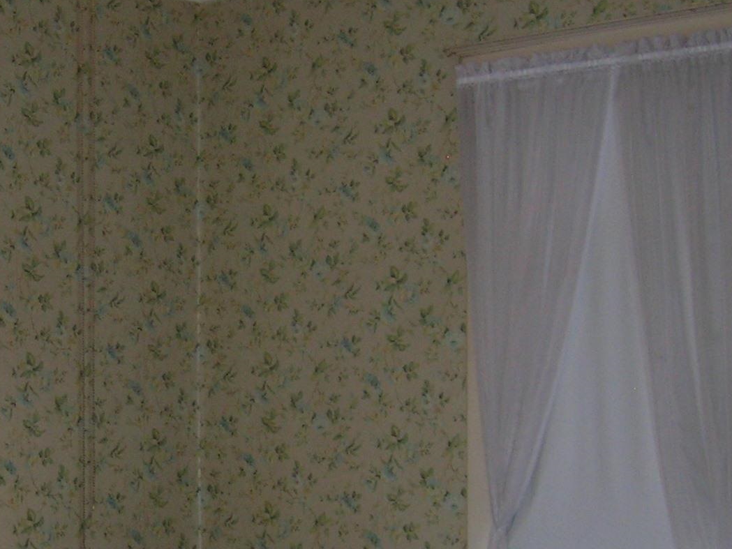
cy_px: 490
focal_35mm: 84
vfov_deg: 17.3
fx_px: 1776
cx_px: 128
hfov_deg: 22.9
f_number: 2.9
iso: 91
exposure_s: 1/60.1
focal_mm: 5.7
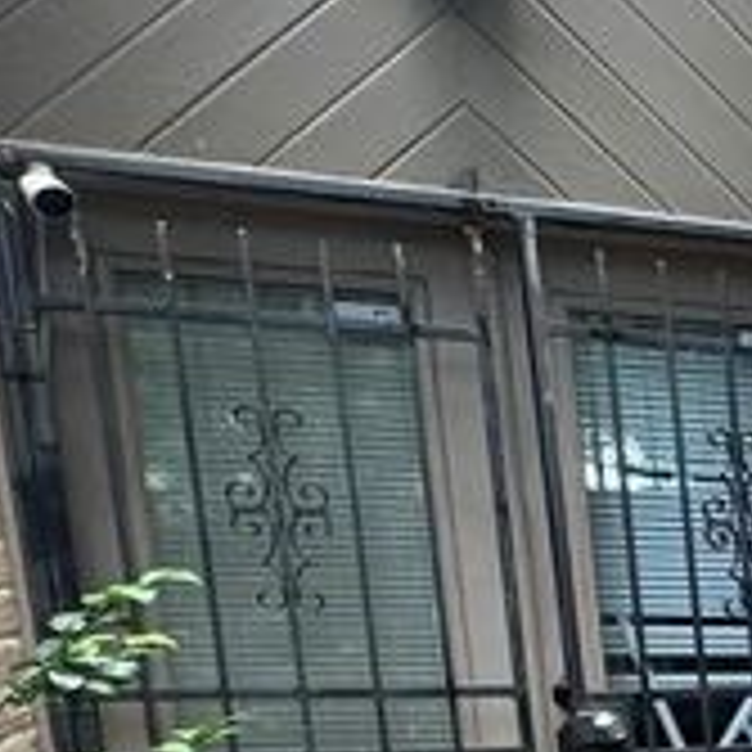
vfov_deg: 20.9
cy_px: 959
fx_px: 1868
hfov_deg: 14.9
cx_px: 1765
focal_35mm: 76
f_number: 2.2
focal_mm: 2.22
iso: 40
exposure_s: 1/99
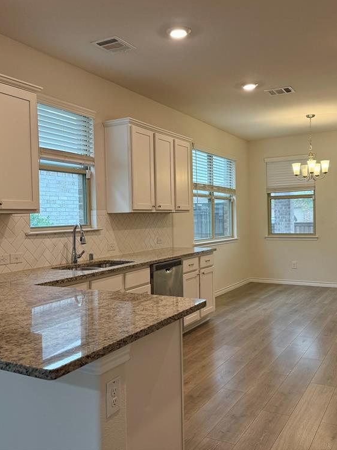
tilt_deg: -0.3
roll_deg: +1.1
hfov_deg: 43.0
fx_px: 428
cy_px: 220
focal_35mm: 33
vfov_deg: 55.3
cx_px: 163
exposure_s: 1/131
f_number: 1.78
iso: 160
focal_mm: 6.76
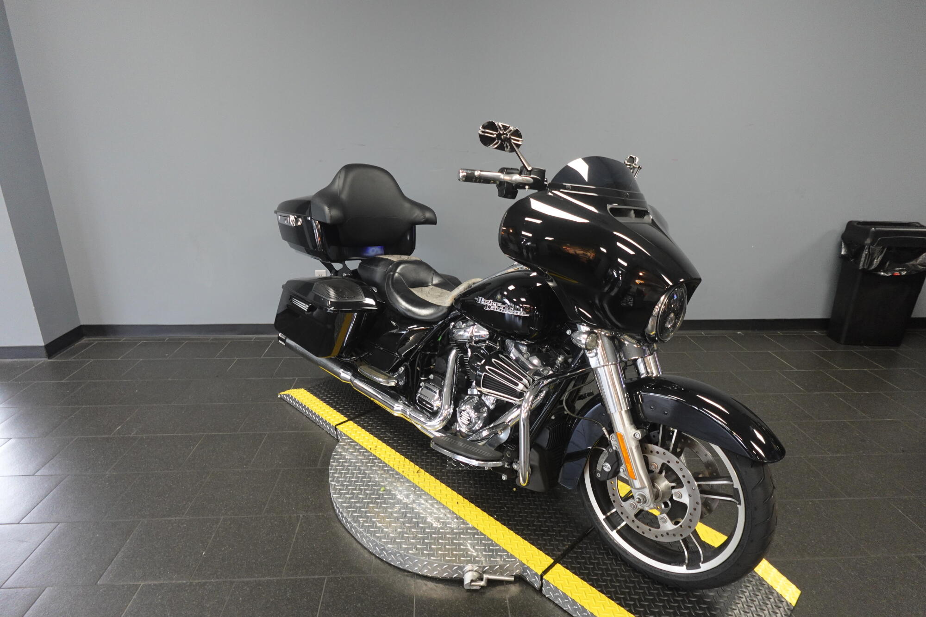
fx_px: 514
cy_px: 308
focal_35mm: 20
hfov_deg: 84.0
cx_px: 463
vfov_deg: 61.9
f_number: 2
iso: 640
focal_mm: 7.6
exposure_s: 1/80
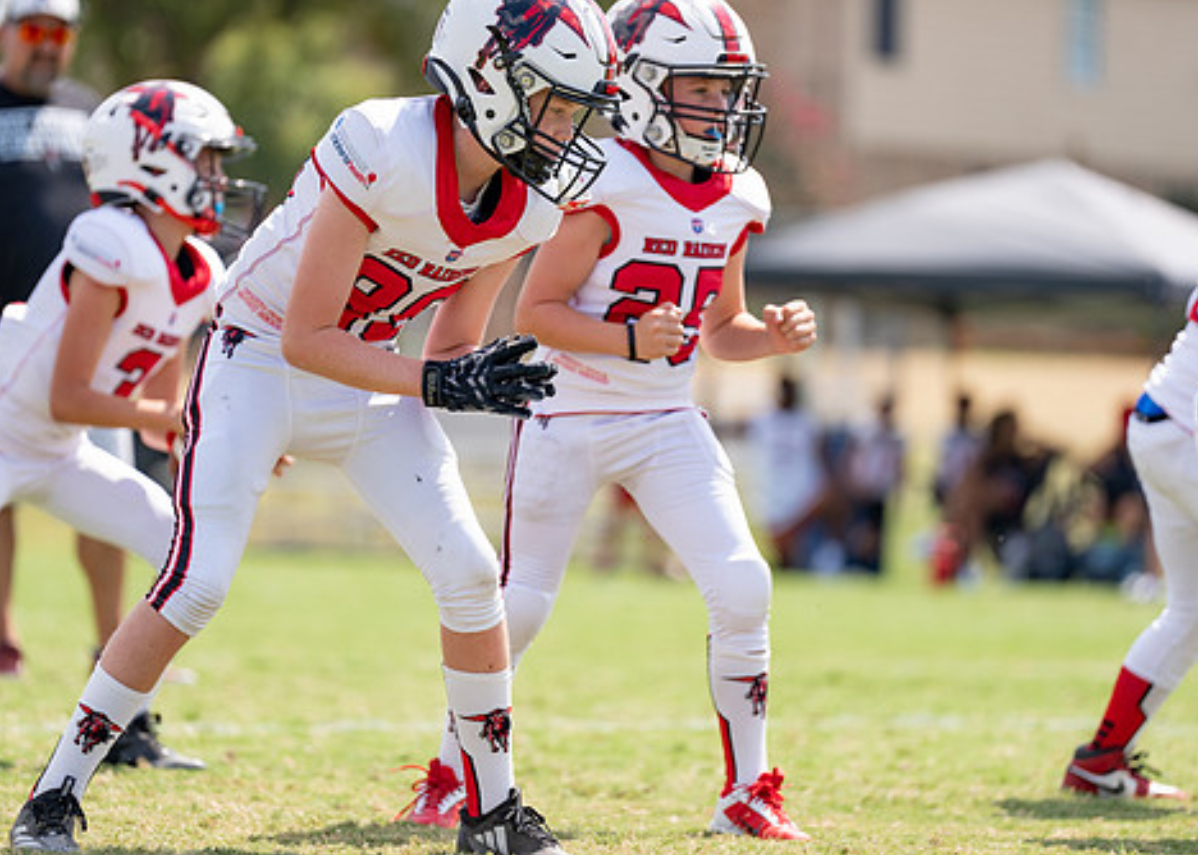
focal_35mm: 264
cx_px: 543
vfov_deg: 5.5
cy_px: 356
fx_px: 8980
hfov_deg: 7.6
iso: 200
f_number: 2.8
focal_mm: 200
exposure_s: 1/1600
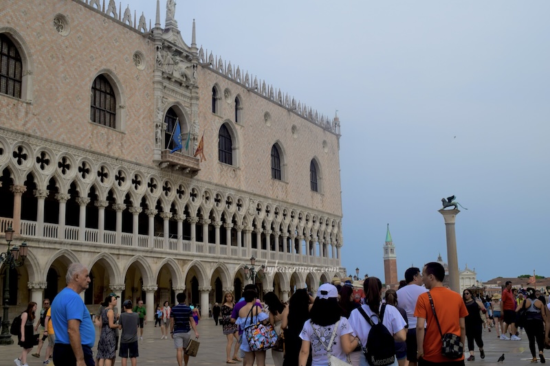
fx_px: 687
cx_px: 275
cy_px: 183
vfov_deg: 29.9
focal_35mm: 45
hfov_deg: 43.6
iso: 200
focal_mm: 30
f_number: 9
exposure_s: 1/320
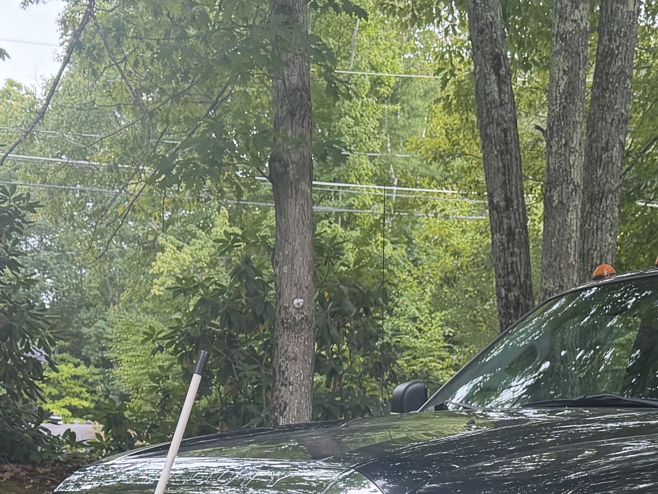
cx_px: 518
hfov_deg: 24.1
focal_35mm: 80
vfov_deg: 17.5
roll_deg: +0.4
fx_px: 1520
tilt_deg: -4.9
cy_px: 602
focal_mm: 6.76
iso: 100
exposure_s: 1/180
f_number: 1.78
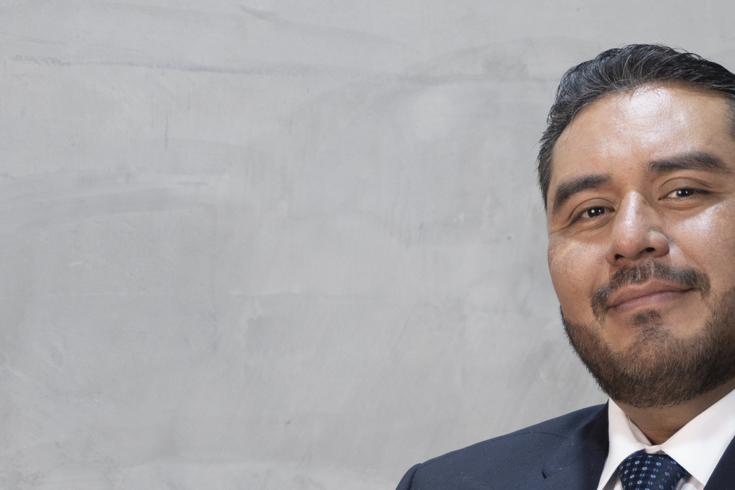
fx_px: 3410
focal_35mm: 167
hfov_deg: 12.2
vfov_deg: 8.2
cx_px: 662
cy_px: 483
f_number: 5.6
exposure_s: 1/40
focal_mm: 50
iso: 160
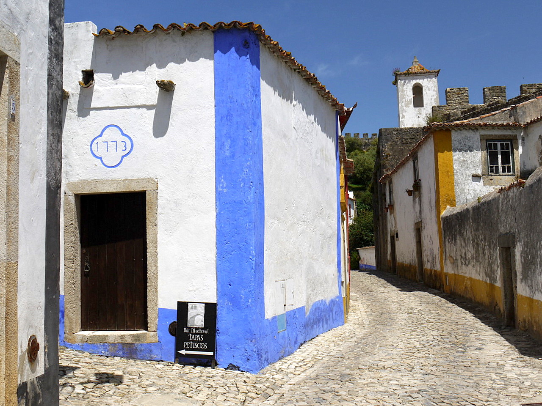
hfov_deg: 42.9
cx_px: 271
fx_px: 689
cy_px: 203
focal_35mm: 44
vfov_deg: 32.9
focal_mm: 22
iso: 100
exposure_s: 1/250
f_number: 9
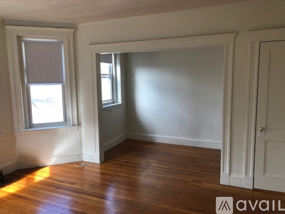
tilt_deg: -6.3
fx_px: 230
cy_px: 107
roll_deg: +1.3
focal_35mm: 28
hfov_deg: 63.5
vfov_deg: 49.7
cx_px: 142
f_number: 1.8
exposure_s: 1/40
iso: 25
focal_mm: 3.99
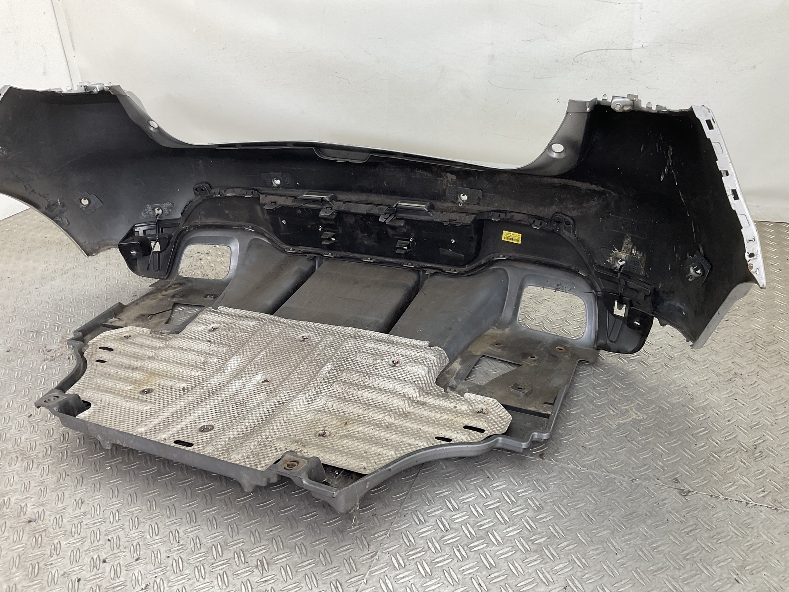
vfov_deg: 48.2
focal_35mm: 29
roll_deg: +4.0
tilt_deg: -28.7
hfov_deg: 61.7
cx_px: 394
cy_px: 296
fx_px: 661
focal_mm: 3
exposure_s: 1/120
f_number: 1.8
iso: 32
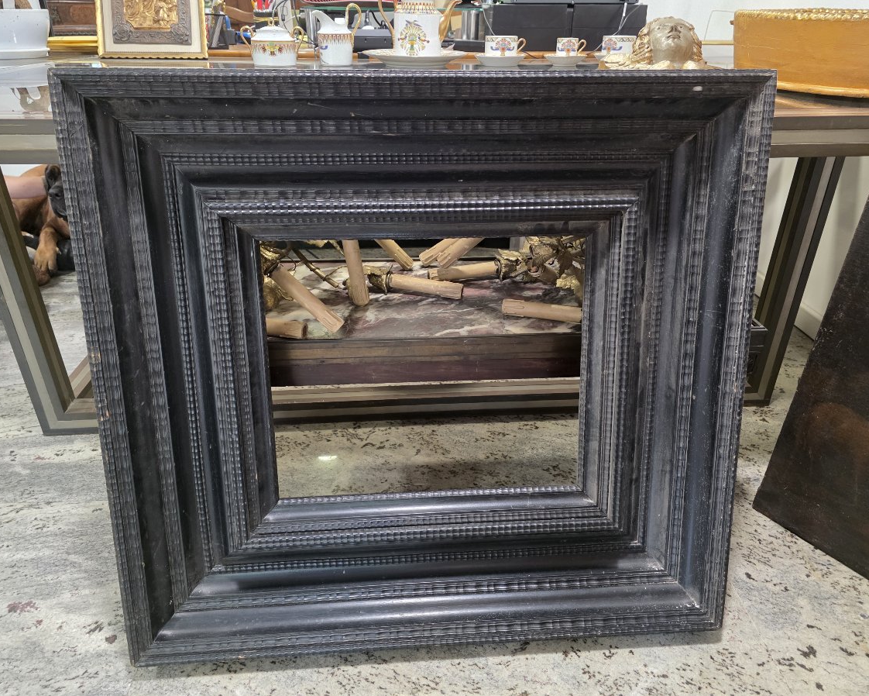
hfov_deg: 70.3
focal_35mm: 24
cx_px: 443
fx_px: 617
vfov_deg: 58.8
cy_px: 348
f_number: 1.7
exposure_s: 1/100
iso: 1000
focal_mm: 6.3
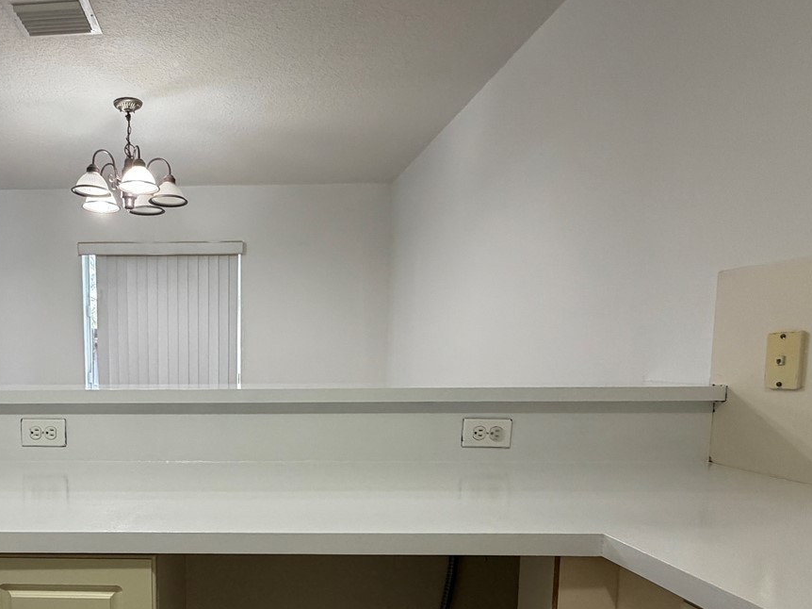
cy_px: 421
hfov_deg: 63.1
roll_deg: +1.2
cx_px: 197
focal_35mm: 26
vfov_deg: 51.7
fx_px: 610
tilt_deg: -6.4
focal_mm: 2.22
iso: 320
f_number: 2.2
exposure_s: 1/120
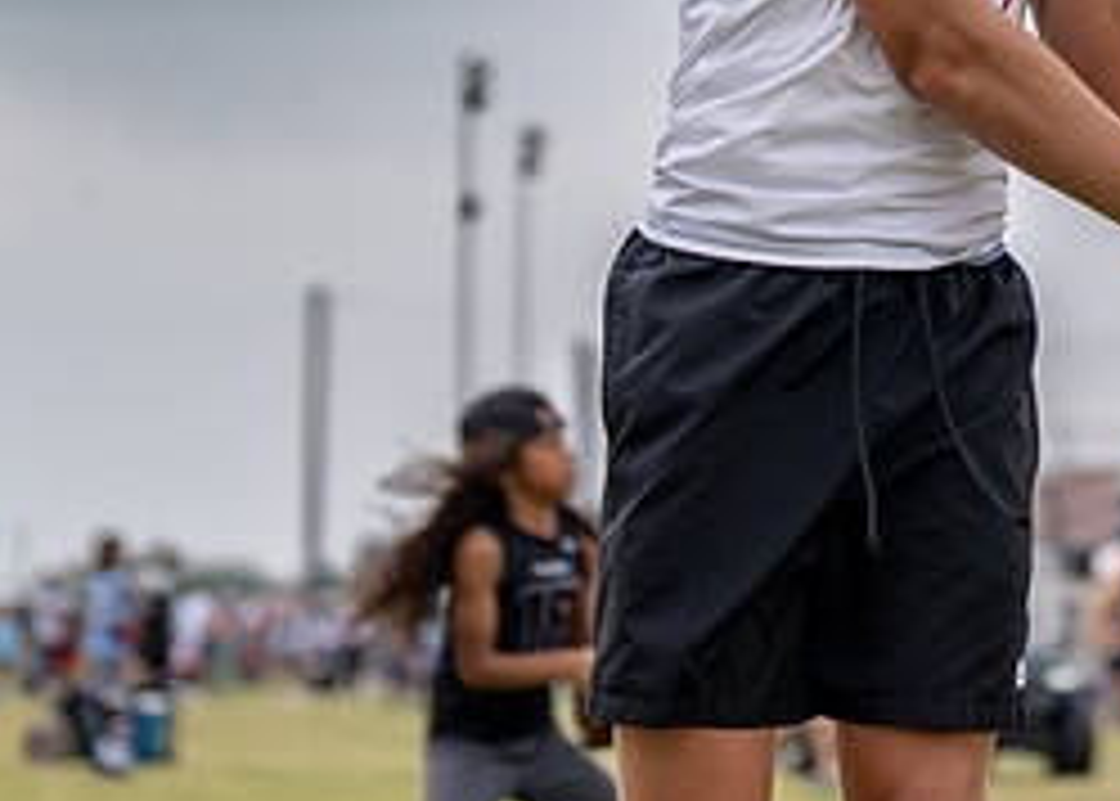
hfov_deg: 8.6
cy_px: -310
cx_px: 887
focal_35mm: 234
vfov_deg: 6.1
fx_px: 7445
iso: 200
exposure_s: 1/2000
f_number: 2.8
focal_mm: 70
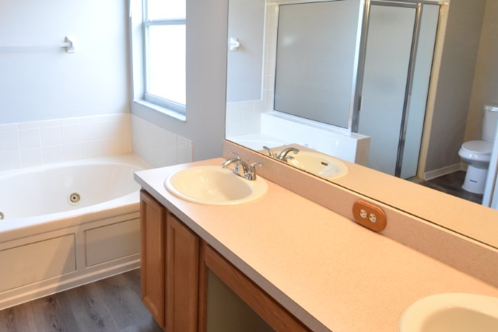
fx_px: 374
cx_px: 209
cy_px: 119
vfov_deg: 47.4
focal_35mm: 27
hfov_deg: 66.9
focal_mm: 10
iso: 800
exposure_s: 1/60
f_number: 3.5
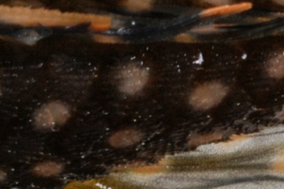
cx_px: 240
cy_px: -5
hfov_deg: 3.4
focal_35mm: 609
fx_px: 4804
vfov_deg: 2.3
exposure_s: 1/1.5
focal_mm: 60
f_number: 38
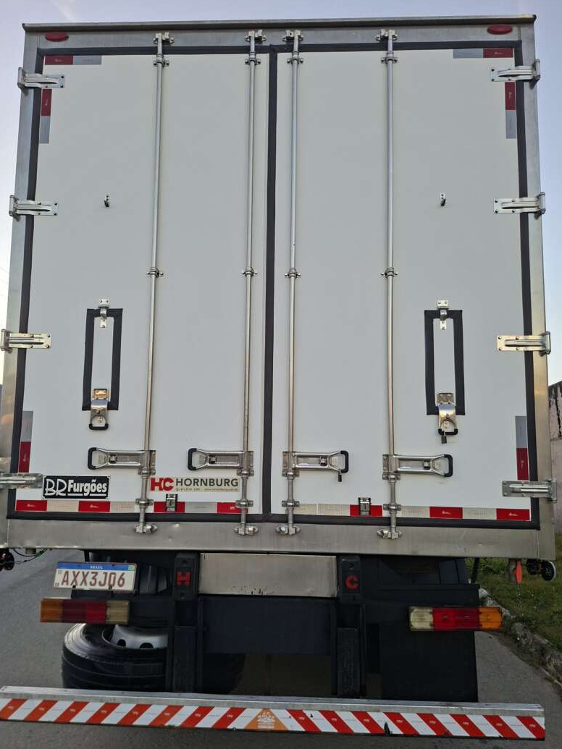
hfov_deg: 56.8
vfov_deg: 71.6
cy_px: 386
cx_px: 271
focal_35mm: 24
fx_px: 520
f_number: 1.8
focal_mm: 5.54
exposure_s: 1/367
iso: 50
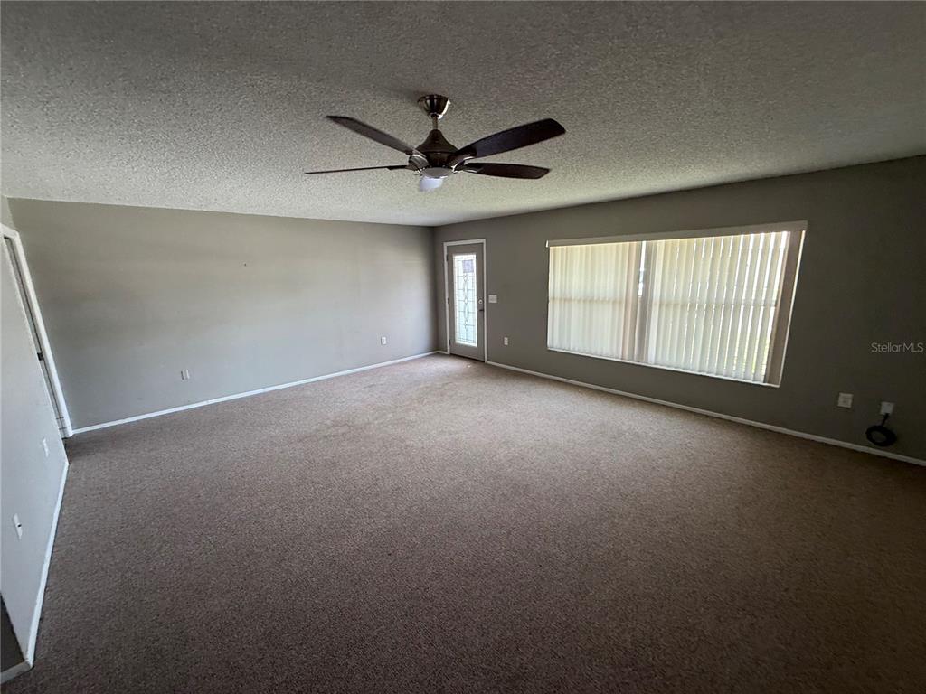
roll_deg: +3.5
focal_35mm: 14
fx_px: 375
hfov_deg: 102.1
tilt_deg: -10.3
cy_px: 347
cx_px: 463
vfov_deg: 85.7
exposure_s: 1/99
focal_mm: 2.22
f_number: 2.2
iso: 100
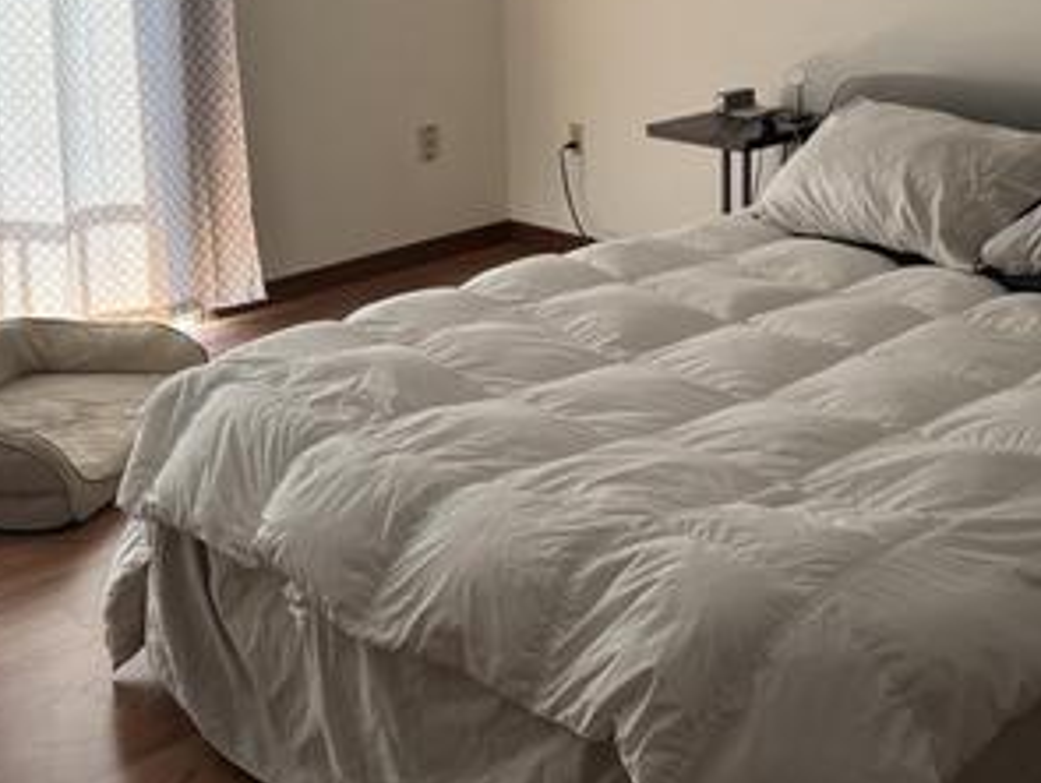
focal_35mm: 52
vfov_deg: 27.3
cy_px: 116
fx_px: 1566
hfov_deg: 36.6
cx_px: 653
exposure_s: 1/60
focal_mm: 6.76
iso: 500
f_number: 1.78
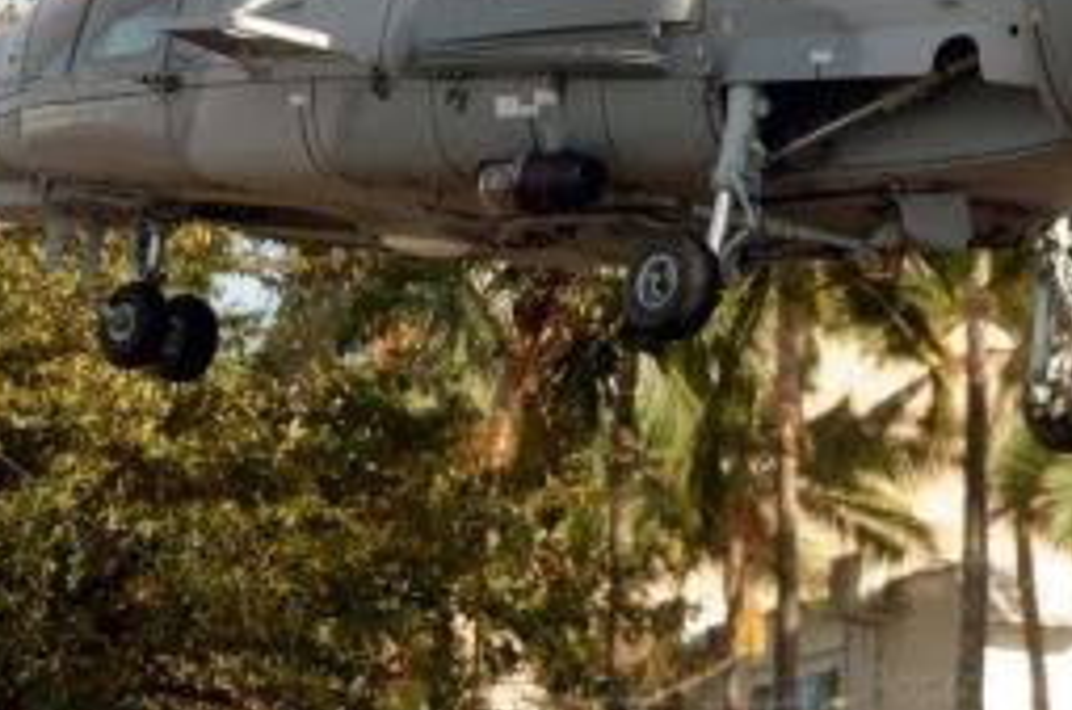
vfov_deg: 4.1
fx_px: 9808
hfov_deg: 6.2
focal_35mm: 330
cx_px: 1152
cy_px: -160
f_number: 10
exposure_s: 1/125
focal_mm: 70
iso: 200
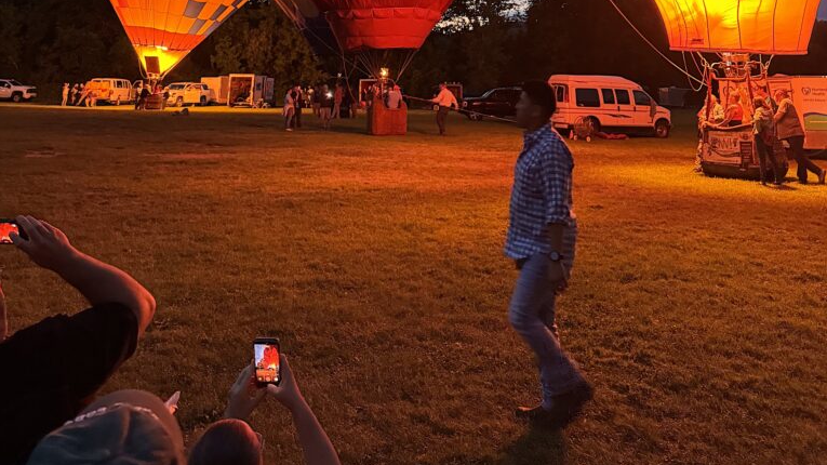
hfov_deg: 56.6
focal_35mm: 35
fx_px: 767
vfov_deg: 29.3
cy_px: -84
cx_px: 413
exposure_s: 1/41
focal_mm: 6.76
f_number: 1.78
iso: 800
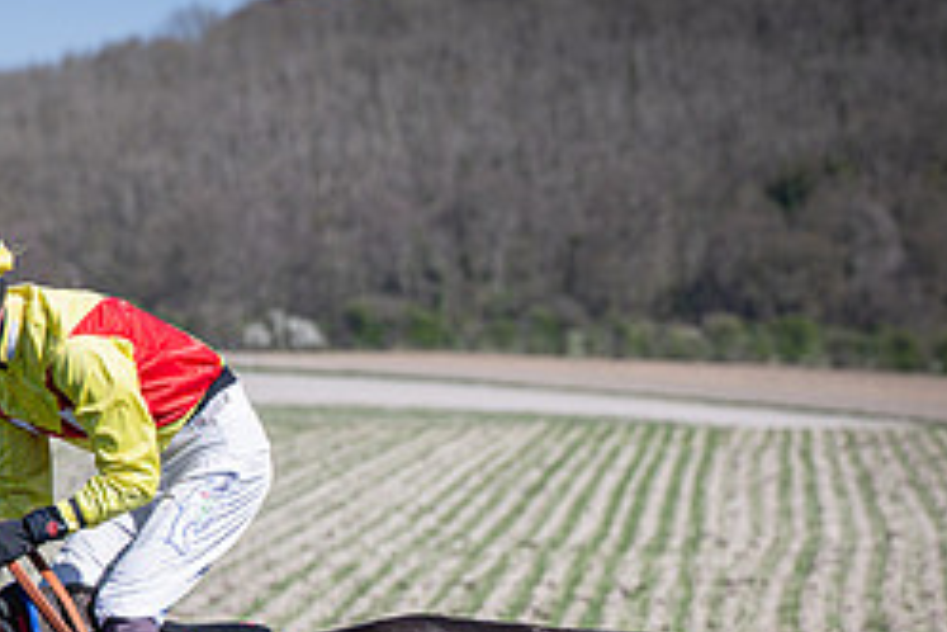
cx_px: 376
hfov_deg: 6.1
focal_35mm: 337
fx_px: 8864
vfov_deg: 4.1
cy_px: 753
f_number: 4
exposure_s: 1/2000
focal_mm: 110
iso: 160
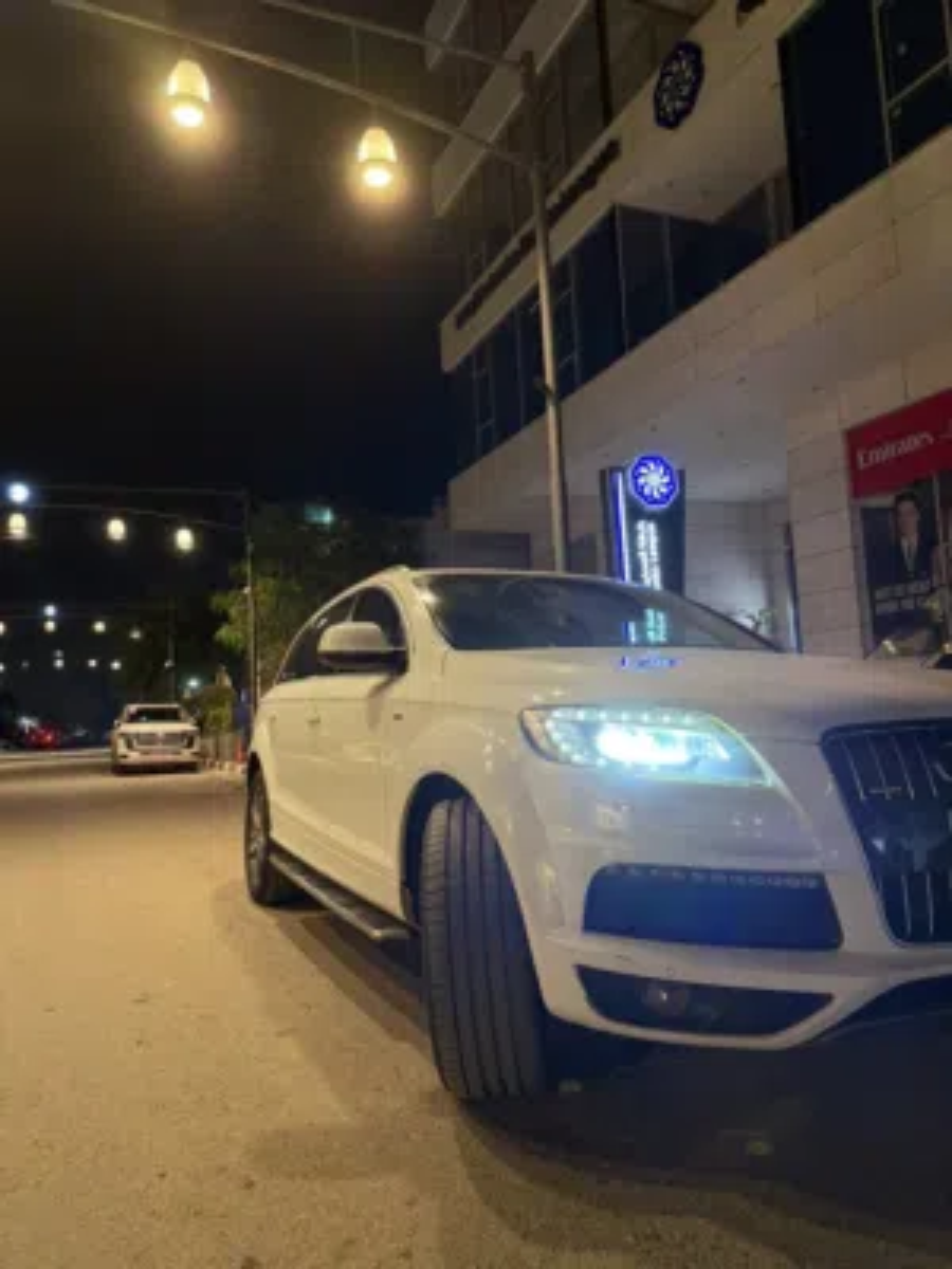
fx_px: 880
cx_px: 476
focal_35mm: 24
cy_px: 634
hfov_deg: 56.8
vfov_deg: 71.6
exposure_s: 1/50
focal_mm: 6.76
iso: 200
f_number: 1.78
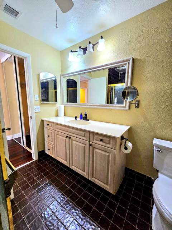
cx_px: 86
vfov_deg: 106.2
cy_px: 115
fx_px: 86
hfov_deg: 89.9
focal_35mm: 13
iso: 320
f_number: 2.2
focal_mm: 2.2
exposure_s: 1/60.2
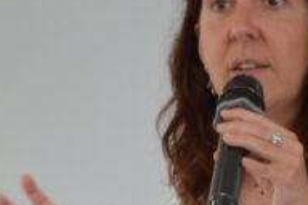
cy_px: 189
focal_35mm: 741
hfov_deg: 2.8
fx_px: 6339
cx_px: 61
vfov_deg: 1.9
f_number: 5
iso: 1400
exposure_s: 1/125
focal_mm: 150
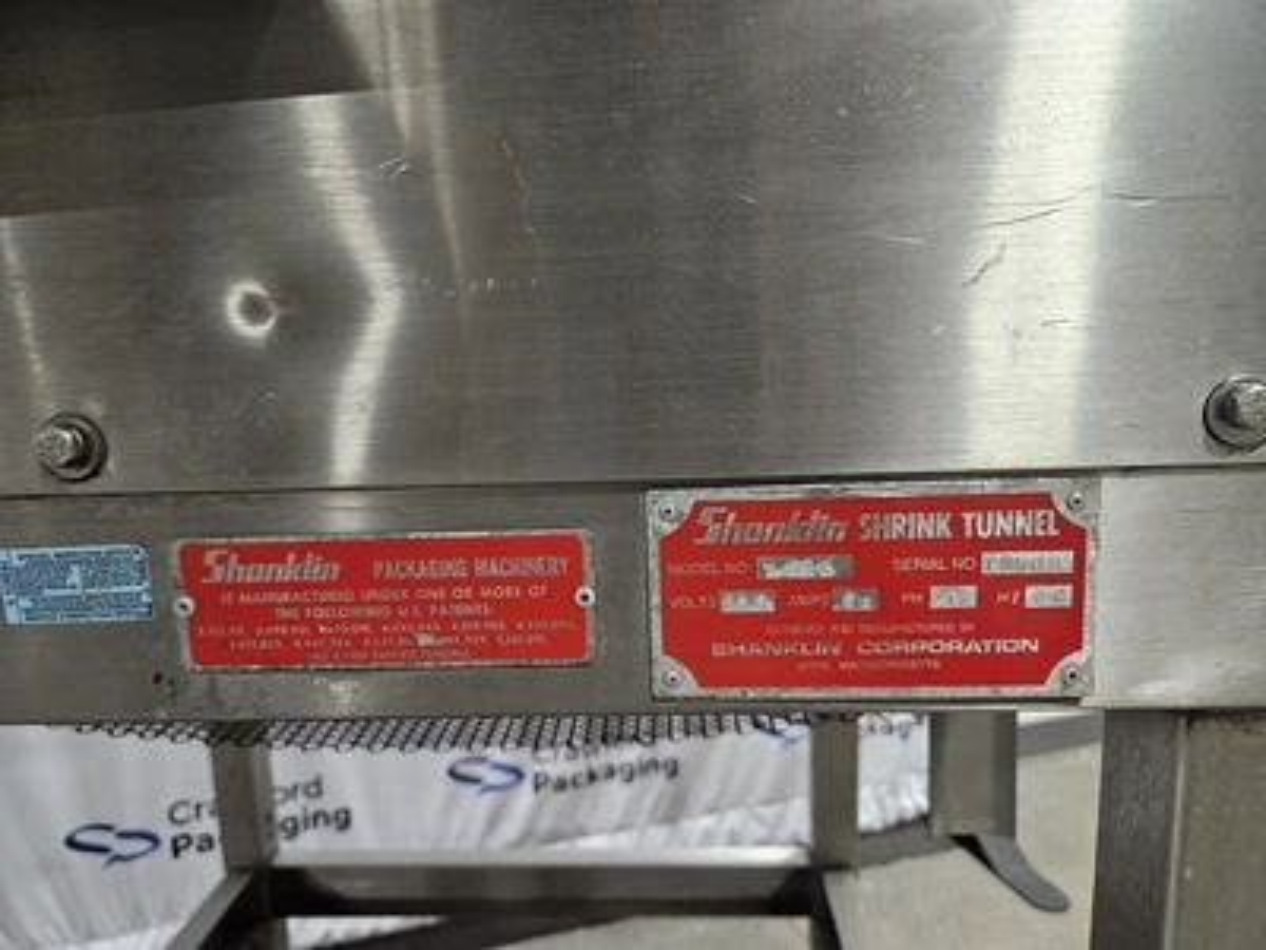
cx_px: 633
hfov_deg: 73.9
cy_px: 475
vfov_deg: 58.9
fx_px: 841
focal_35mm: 23
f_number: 1.8
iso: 640
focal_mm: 5.4
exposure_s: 1/120
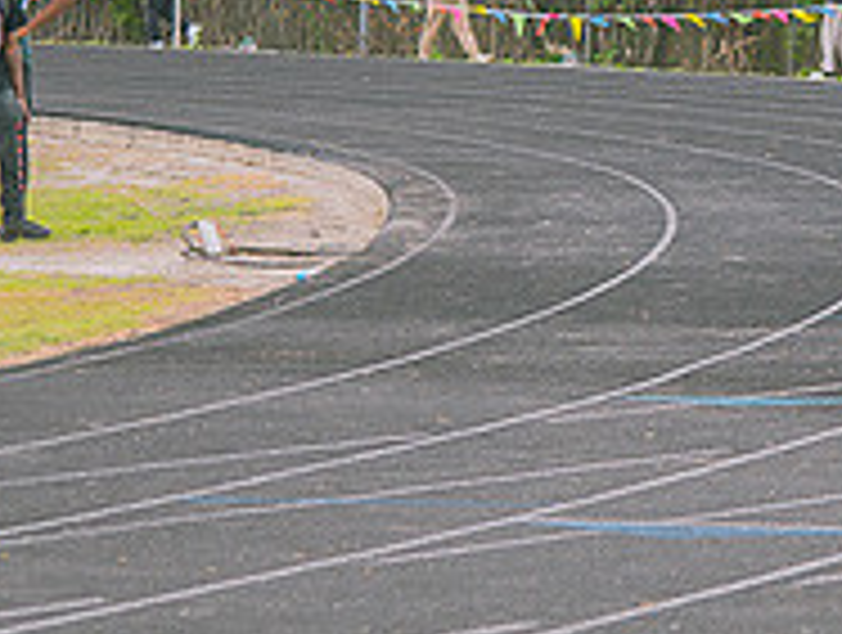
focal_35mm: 223
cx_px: 919
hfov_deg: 8.8
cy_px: 67
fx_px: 5435
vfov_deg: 6.7
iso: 200
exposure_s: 1/200
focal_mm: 75
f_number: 4
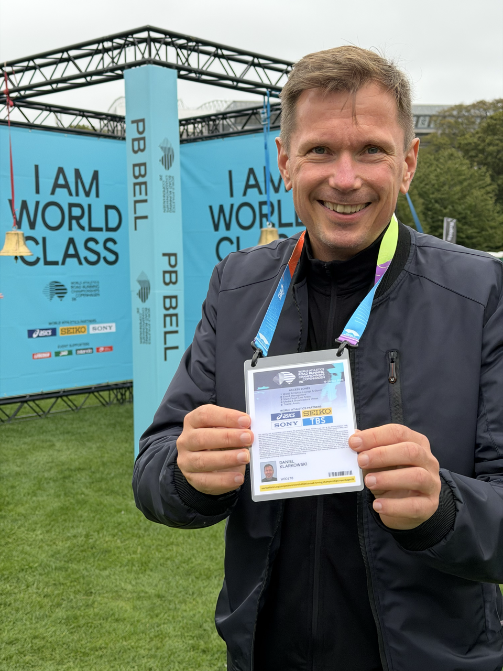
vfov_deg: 39.7
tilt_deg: -4.3
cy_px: 336
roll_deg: +0.1
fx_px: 930
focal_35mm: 48
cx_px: 252
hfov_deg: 30.3
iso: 80
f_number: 1.78
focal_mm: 6.76
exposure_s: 1/681
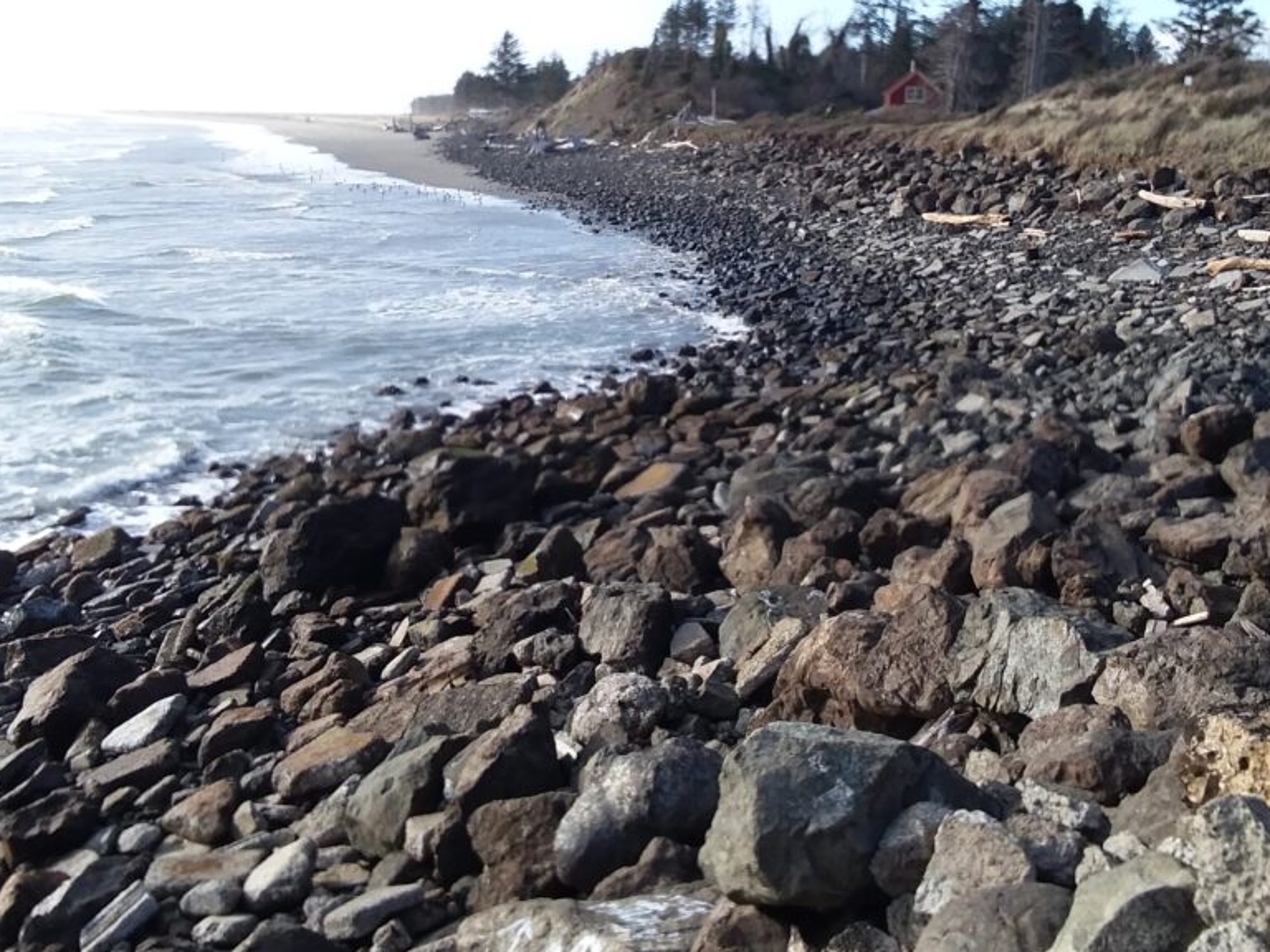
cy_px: 413
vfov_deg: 39.6
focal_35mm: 36
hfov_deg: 51.2
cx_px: 718
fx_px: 1321
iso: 50
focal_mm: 2.91
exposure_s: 1/762
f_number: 1.9
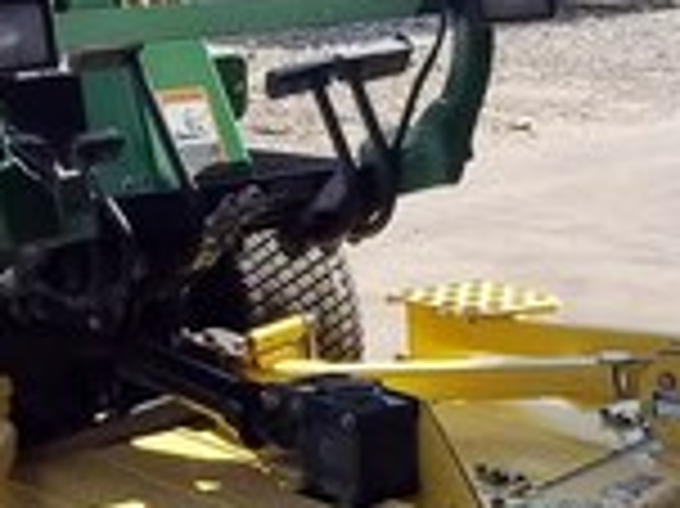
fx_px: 2552
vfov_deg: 11.3
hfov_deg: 15.0
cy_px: 31
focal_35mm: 130
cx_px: 72
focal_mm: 6.5
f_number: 8
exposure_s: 1/125
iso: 80
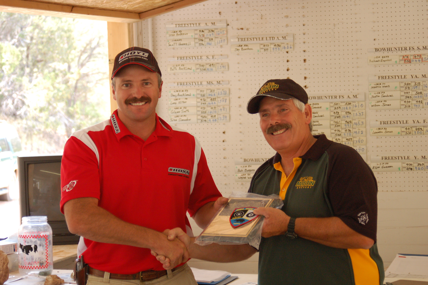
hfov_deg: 19.5
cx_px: 214
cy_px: 142
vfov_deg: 13.0
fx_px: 1247
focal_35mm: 105
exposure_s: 1/100
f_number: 5.3
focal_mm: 70
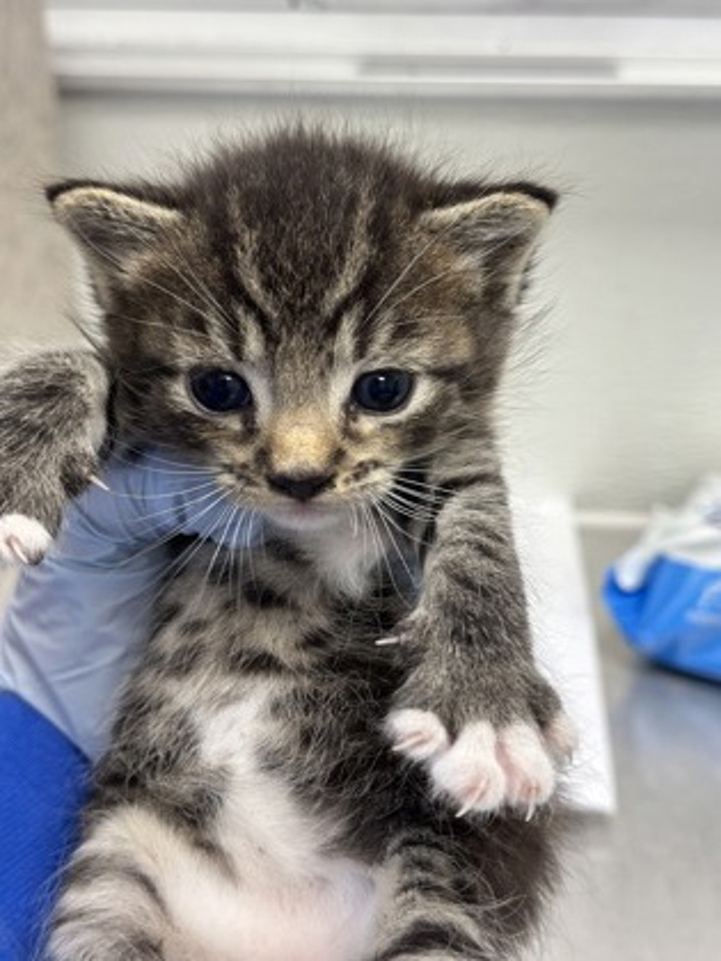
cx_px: 360
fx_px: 1333
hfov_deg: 30.3
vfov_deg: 39.7
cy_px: 480
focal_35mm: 48
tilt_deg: -25.8
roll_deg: -1.1
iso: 125
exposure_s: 1/120
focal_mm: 6.86
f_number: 1.78
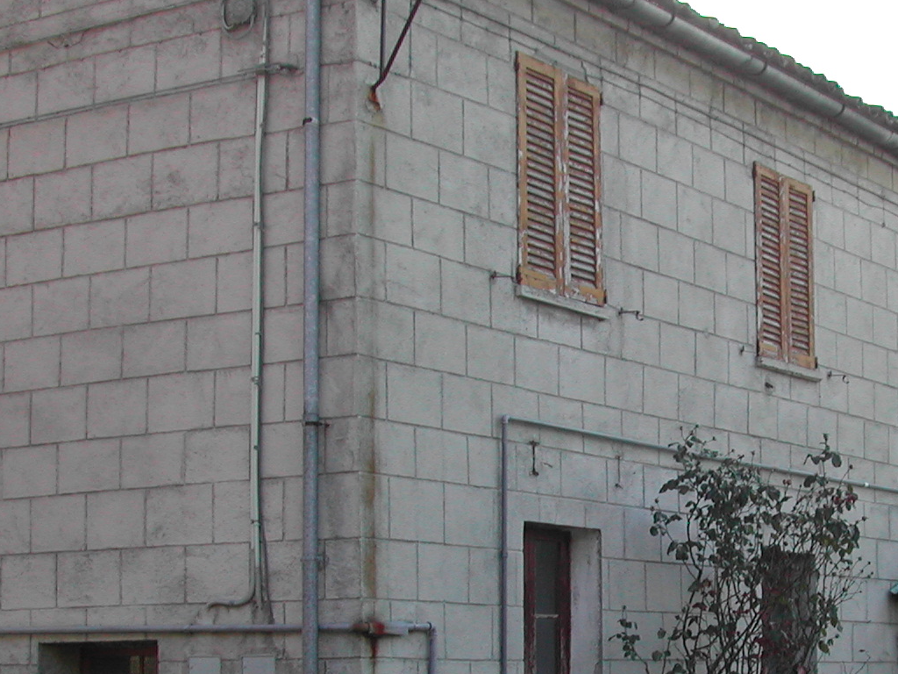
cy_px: 496
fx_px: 1972
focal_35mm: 76
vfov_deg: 19.3
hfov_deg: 25.4
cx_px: 668
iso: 100
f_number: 2.8
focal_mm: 8
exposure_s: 1/408
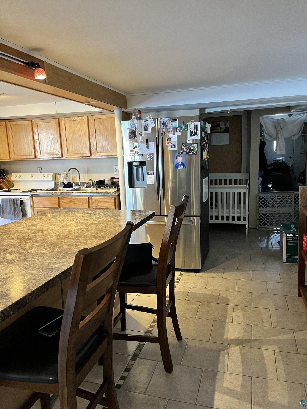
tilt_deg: -9.5
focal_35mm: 26
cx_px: 154
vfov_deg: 67.3
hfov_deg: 53.1
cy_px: 204
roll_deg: +1.4
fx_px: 307
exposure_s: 1/60
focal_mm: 5.1
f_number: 1.6
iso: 500
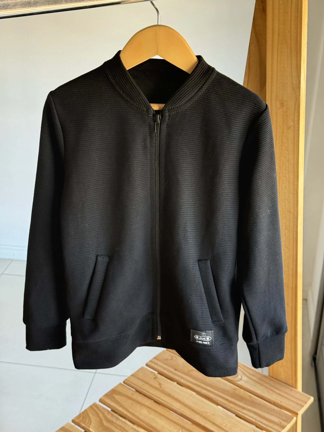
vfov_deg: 39.7
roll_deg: -1.4
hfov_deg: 30.3
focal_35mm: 48
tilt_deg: -23.9
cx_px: 162
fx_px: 599
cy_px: 216
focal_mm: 6.76
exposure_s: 1/93
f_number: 1.78
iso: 160
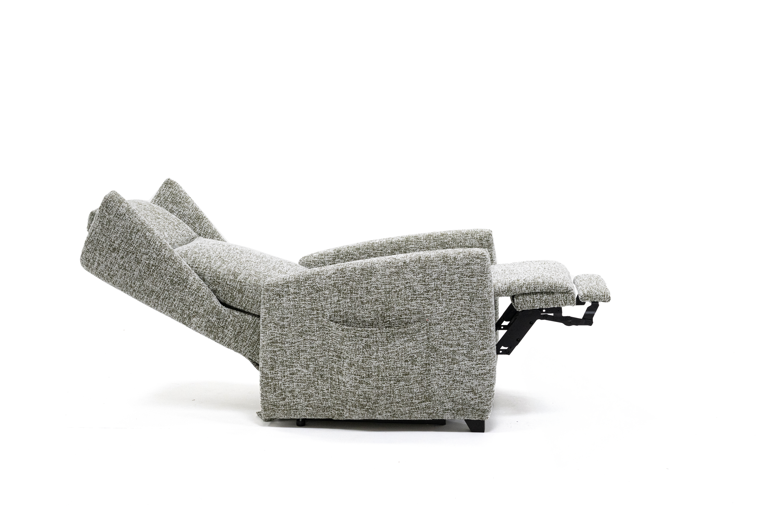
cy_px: 256
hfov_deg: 39.6
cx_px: 384
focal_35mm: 50
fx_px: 1067
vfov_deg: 27.0
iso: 2000
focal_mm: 50
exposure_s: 1/60
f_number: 8
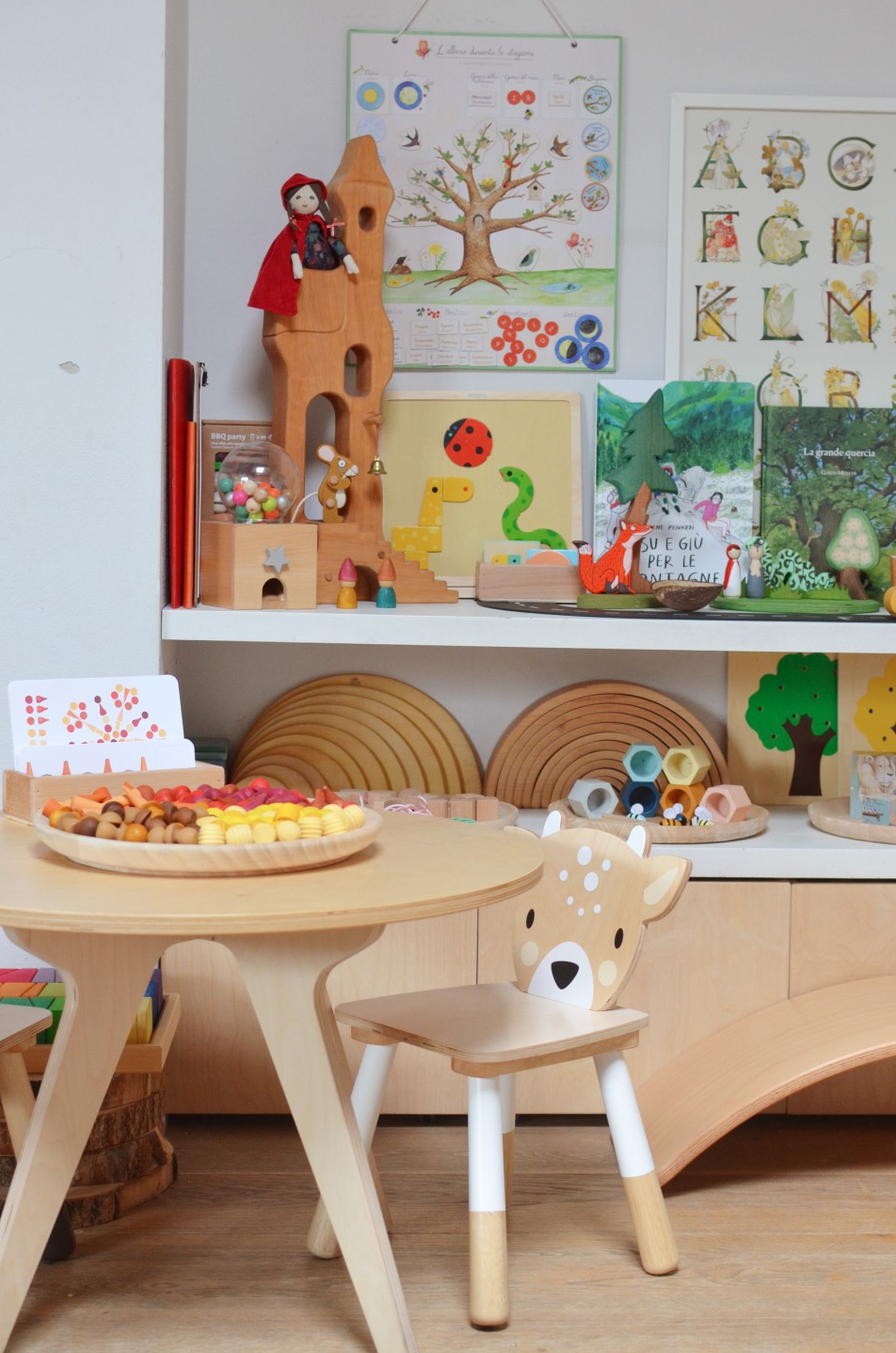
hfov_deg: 22.7
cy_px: 594
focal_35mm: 60
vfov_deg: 33.7
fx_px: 2233
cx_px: 430
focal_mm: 35
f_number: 3.5
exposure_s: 1/50
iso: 800
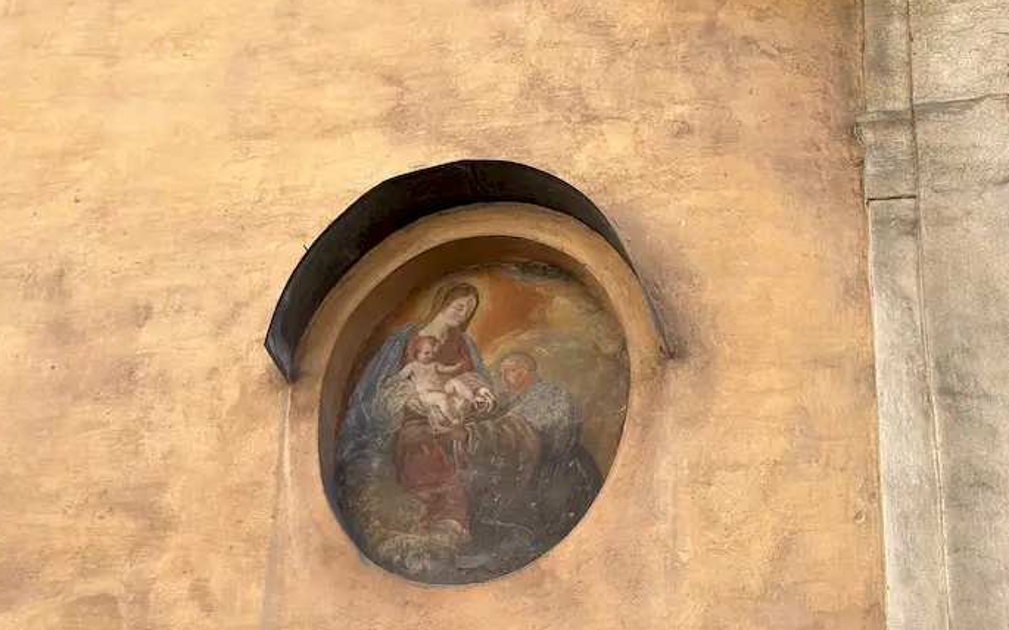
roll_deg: -3.1
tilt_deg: +27.1
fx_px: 1787
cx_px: 560
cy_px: 467
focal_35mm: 65
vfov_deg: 19.9
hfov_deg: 31.5
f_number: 1.78
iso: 80
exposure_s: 1/997
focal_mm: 6.76
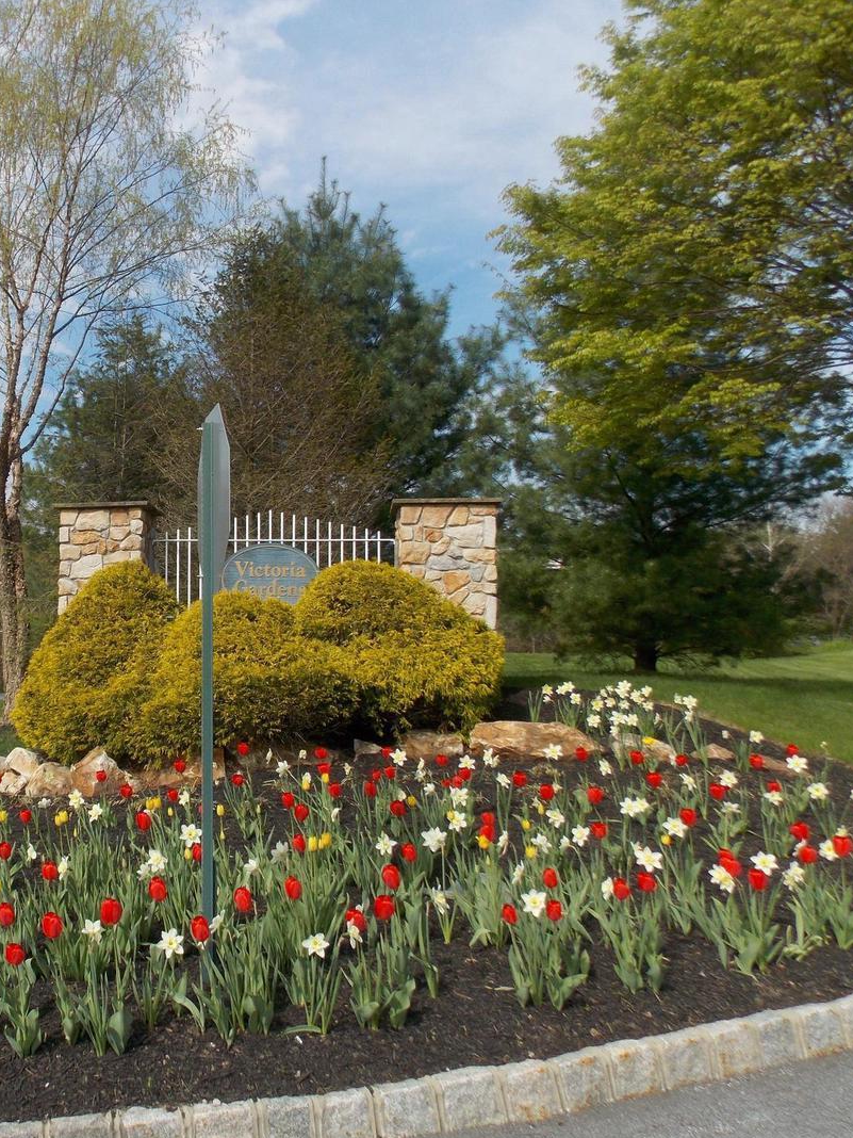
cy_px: 574
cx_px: 117
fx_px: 1019
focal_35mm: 31
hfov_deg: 42.4
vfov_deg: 58.4
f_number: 3.1
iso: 80
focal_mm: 4
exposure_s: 1/1000
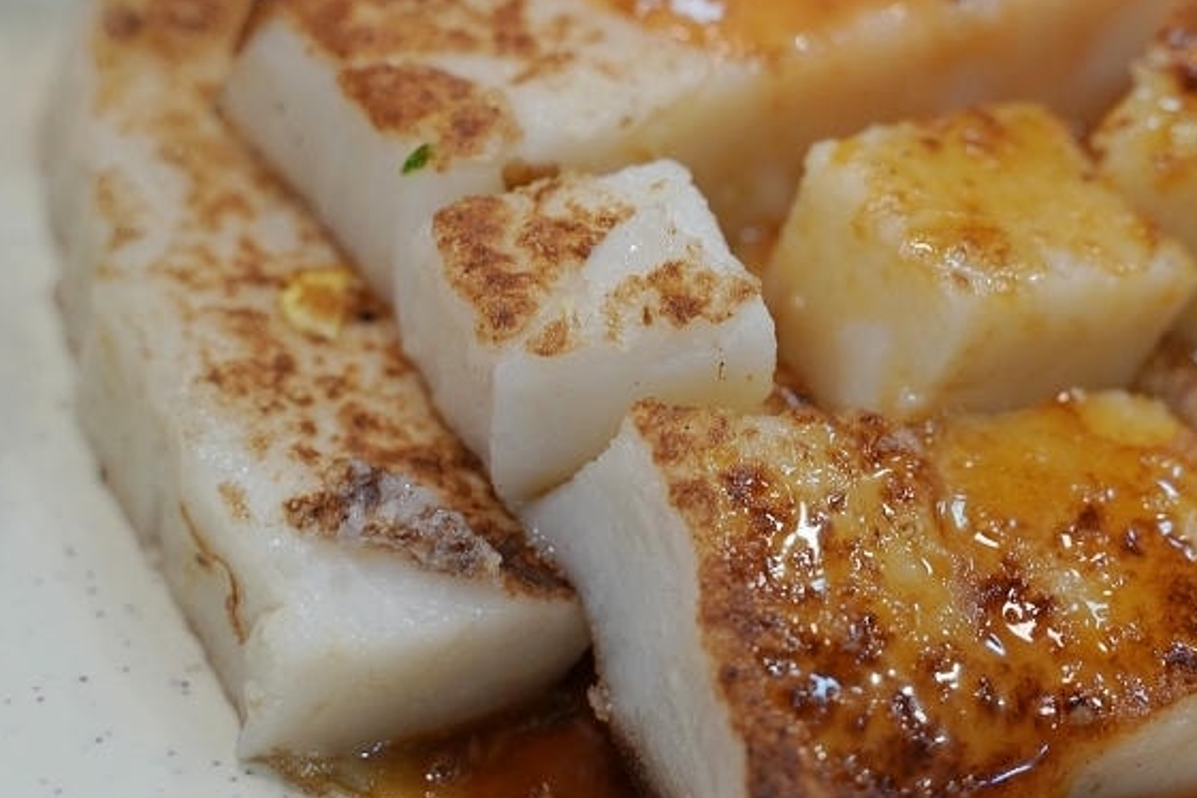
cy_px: 382
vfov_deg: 21.9
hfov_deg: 32.0
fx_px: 2061
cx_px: 830
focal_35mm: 62
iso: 640
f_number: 4
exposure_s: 1/60
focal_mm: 29
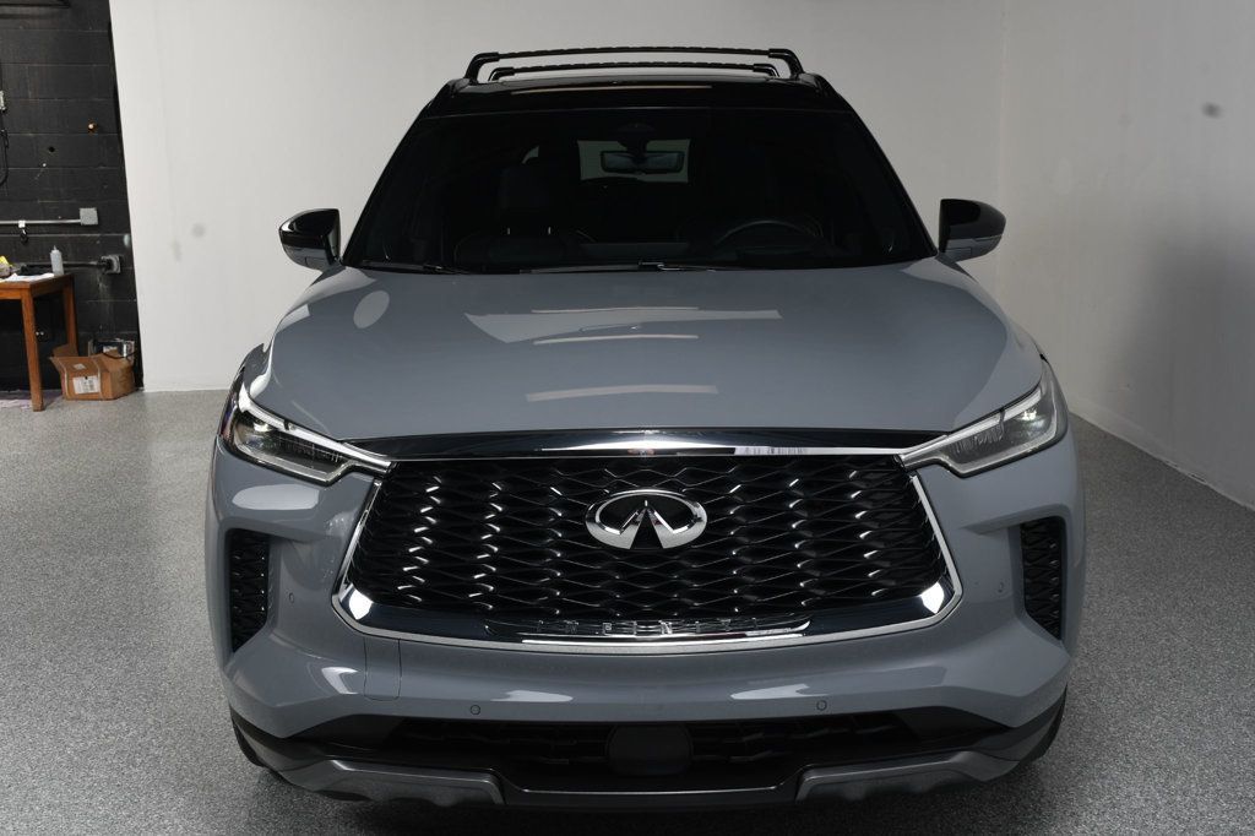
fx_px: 1568
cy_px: 418
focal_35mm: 45
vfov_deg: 29.8
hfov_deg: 43.6
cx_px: 628
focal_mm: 30
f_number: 11
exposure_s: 1/160
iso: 100
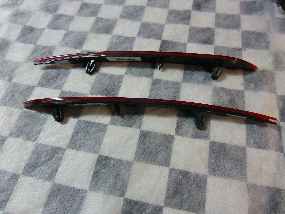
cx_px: 142
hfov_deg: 71.6
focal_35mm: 24
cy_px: 107
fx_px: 198
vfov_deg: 56.8
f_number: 3.3
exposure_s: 1/60
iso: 400
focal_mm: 4.3
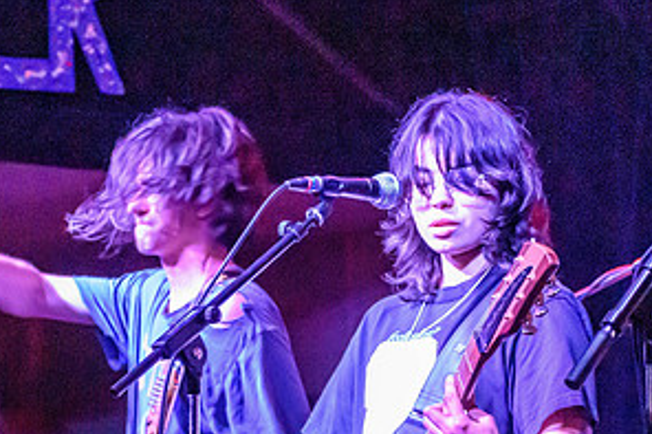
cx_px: 220
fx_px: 3729
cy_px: 406
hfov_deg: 10.0
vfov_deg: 6.6
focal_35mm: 206
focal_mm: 70
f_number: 4.5
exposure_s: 1/125
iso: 12800
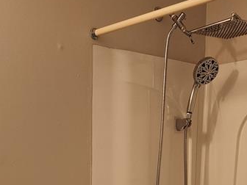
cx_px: 93
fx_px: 499
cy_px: 225
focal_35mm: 70
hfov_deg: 27.7
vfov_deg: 19.7
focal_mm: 6.4
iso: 200
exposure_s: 1/120
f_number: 1.8
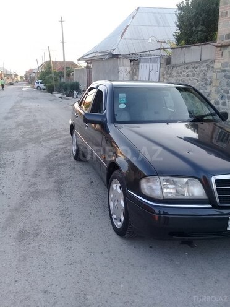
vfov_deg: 58.4
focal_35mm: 31
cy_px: 154
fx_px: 275
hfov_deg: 45.4
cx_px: 115
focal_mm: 3.3
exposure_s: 1/106
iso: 50
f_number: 2.2
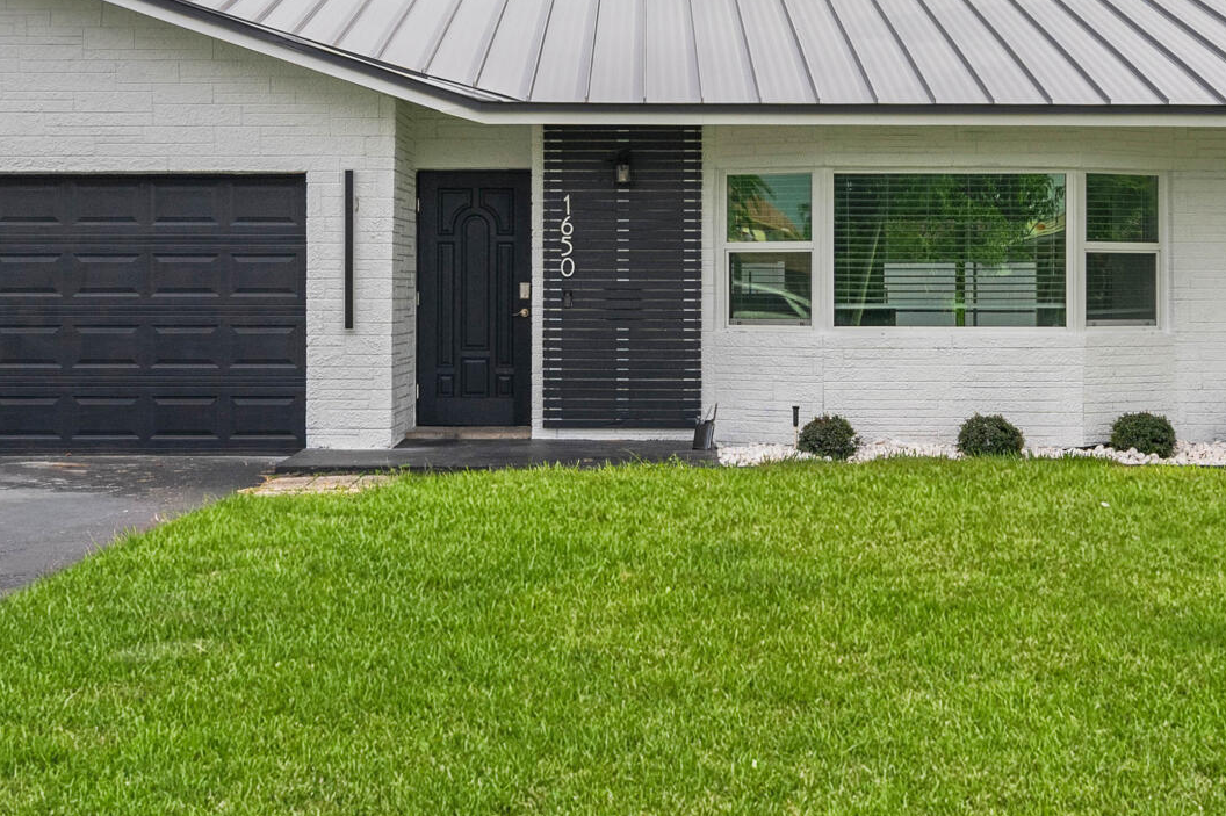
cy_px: 234
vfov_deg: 24.2
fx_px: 1886
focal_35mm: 55
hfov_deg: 36.0
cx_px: 671
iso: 320
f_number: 8
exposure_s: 1/40
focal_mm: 19.5
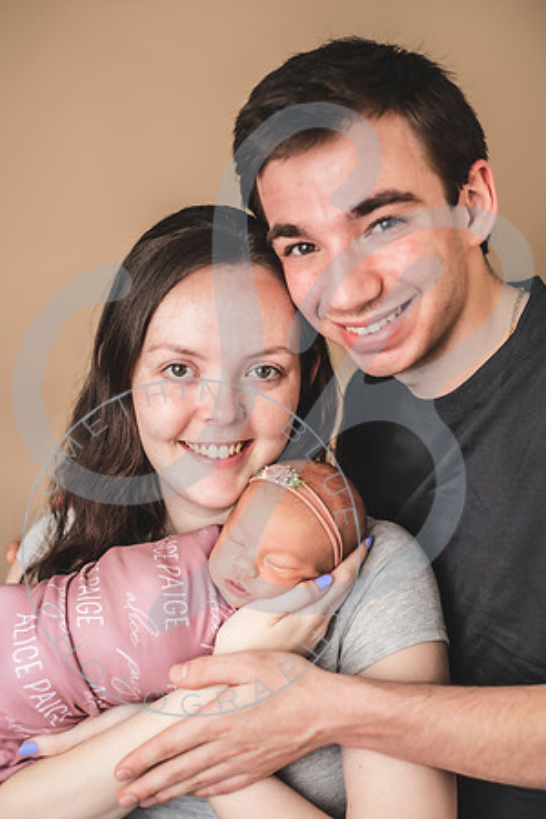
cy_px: 410
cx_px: 273
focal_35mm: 50
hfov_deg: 27.0
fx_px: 1137
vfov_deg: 39.6
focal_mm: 50
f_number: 2.8
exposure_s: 1/125
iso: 200
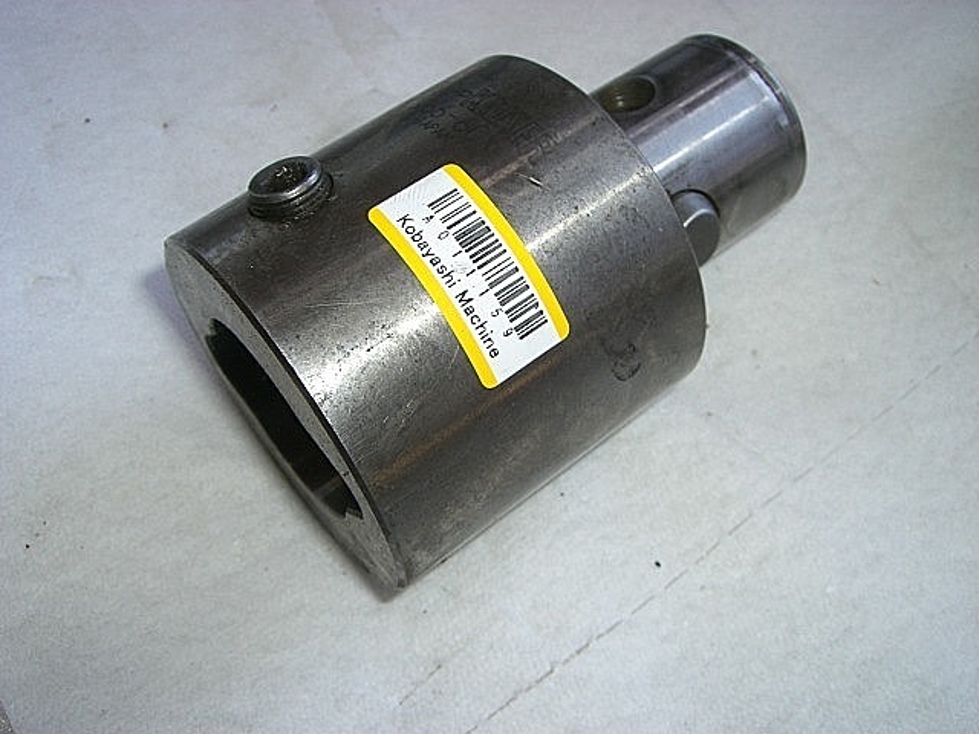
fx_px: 1075
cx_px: 490
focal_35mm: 38
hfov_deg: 49.0
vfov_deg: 37.7
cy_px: 367
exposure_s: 1/100
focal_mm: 6.2
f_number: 4.3
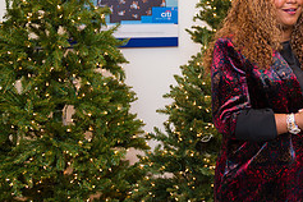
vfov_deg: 12.4
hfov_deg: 17.9
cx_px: 343
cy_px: 46
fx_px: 926
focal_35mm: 110
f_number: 3.2
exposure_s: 1/200
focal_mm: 45
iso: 400
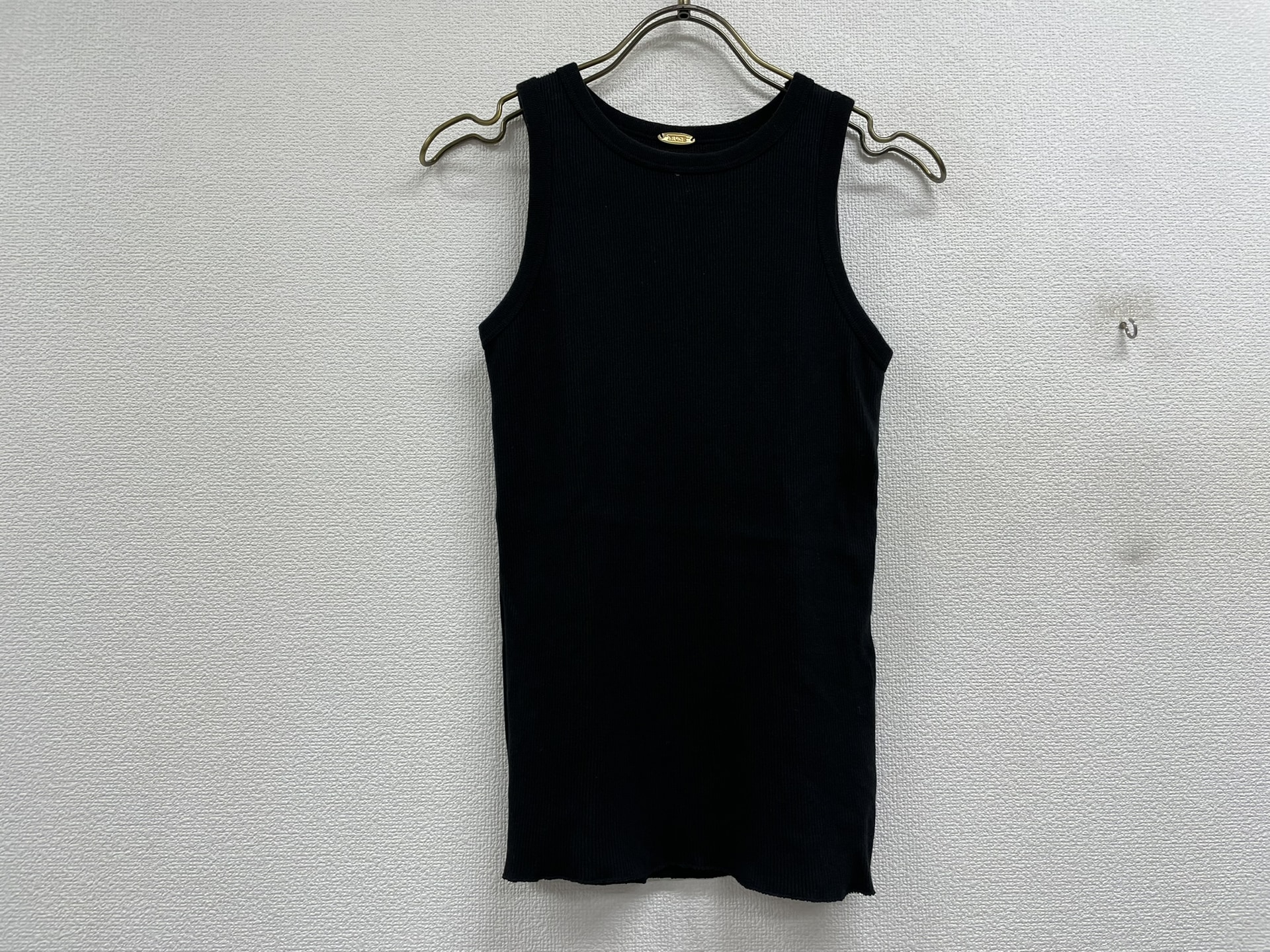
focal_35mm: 26
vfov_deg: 53.1
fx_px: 954
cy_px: 476
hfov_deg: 67.3
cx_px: 635
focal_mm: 4.2
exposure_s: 1/121
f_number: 1.6
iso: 64
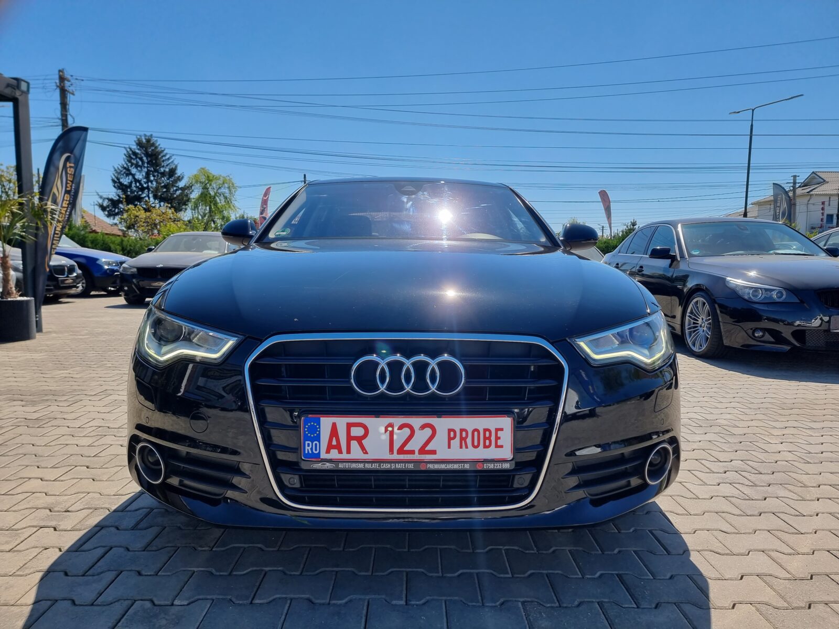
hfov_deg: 71.6
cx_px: 420
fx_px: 582
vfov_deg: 56.8
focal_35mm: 24
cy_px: 314
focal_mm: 6.7
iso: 50
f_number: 1.8
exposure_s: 1/664
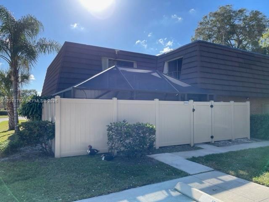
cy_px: 101
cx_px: 134
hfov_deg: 67.3
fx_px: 202
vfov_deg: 53.1
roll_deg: -0.3
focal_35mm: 26
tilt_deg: -0.1
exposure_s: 1/1456
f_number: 1.6
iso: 32
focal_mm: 5.1
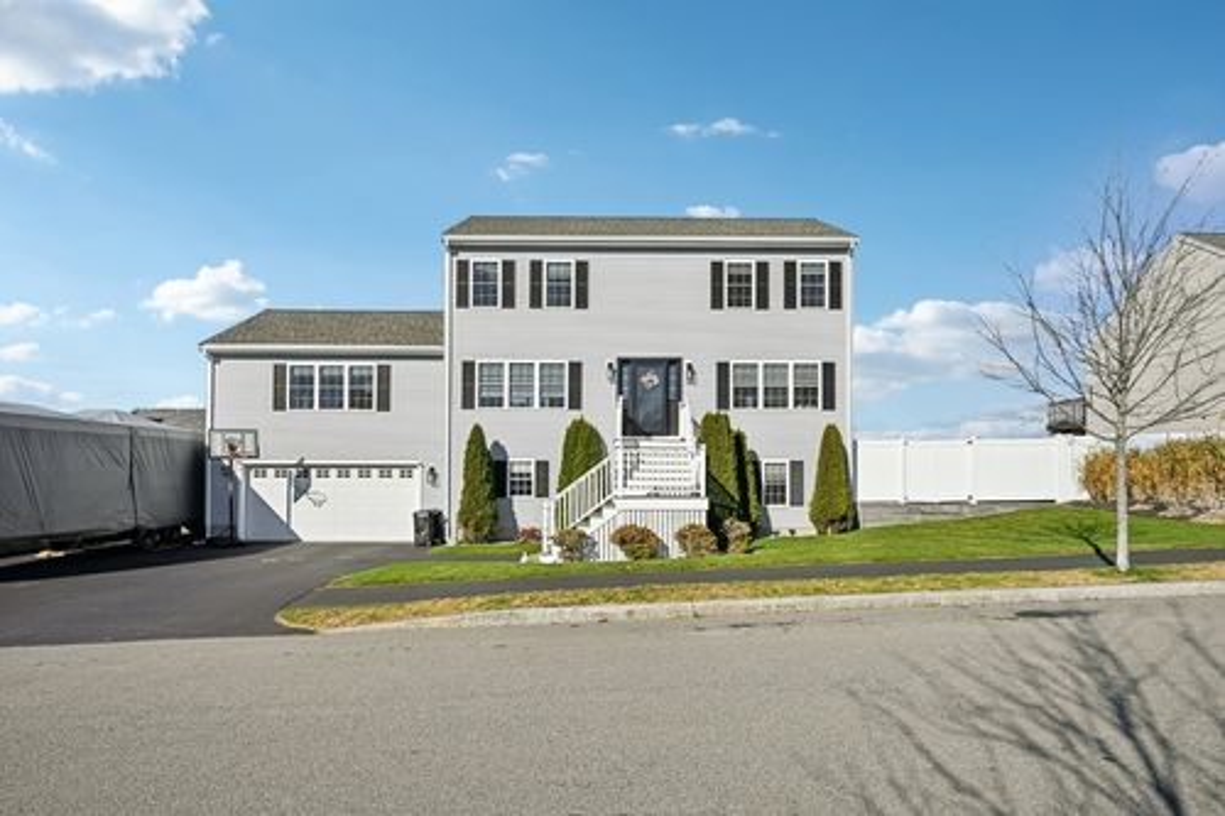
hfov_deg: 86.9
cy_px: 408
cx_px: 612
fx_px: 646
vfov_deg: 64.5
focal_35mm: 19
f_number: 8
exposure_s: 1/500
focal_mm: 19
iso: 100
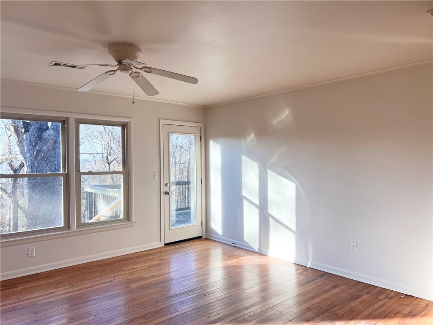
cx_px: 216
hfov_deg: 67.3
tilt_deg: -0.8
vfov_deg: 53.1
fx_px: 325
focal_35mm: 26
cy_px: 162
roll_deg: +0.6
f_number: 1.5
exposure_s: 1/214
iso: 40
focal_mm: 5.7
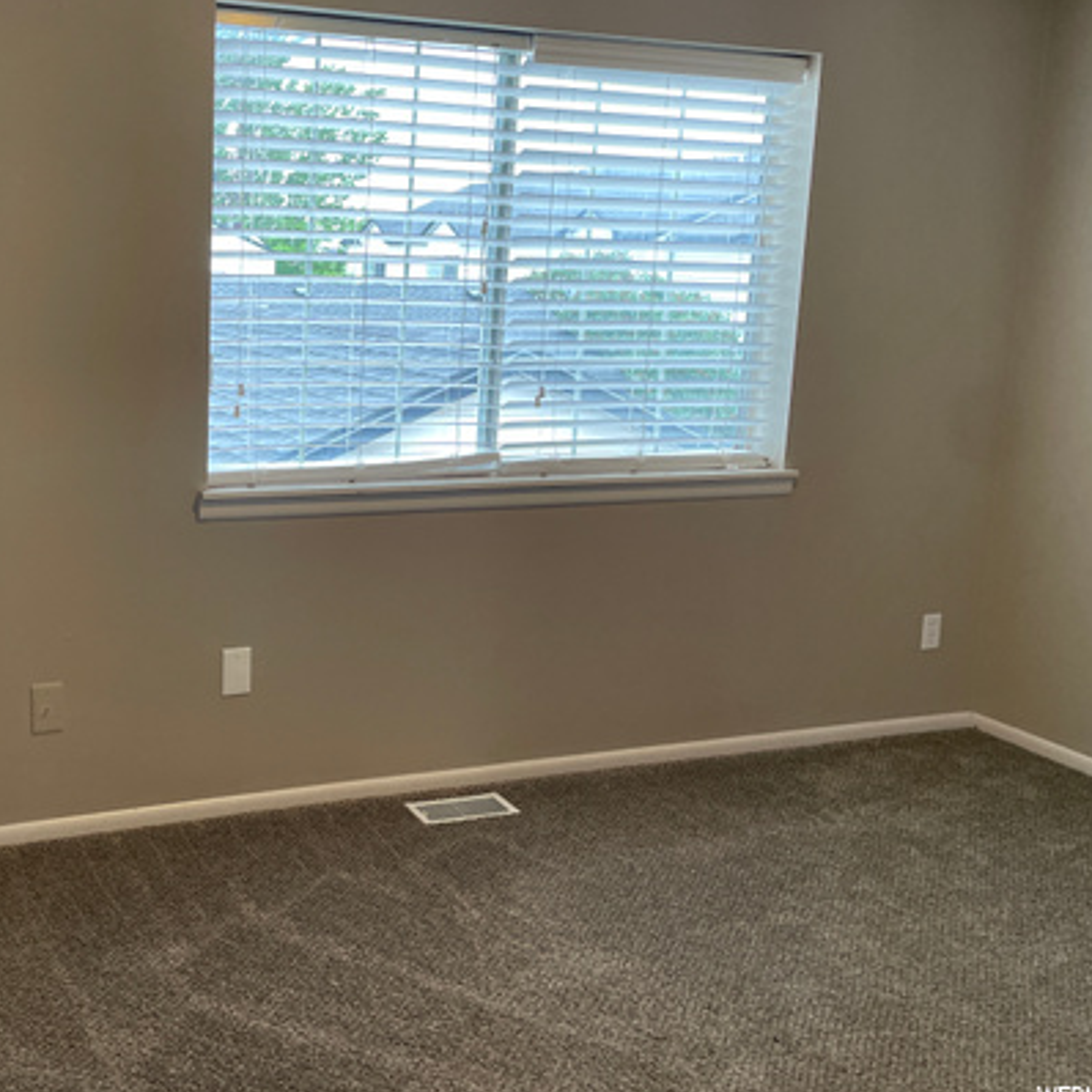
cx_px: 247
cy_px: 447
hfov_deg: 43.2
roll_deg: -1.6
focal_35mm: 37
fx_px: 1321
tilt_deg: -8.7
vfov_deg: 44.7
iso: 125
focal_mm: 4.2
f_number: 1.6
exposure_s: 1/120
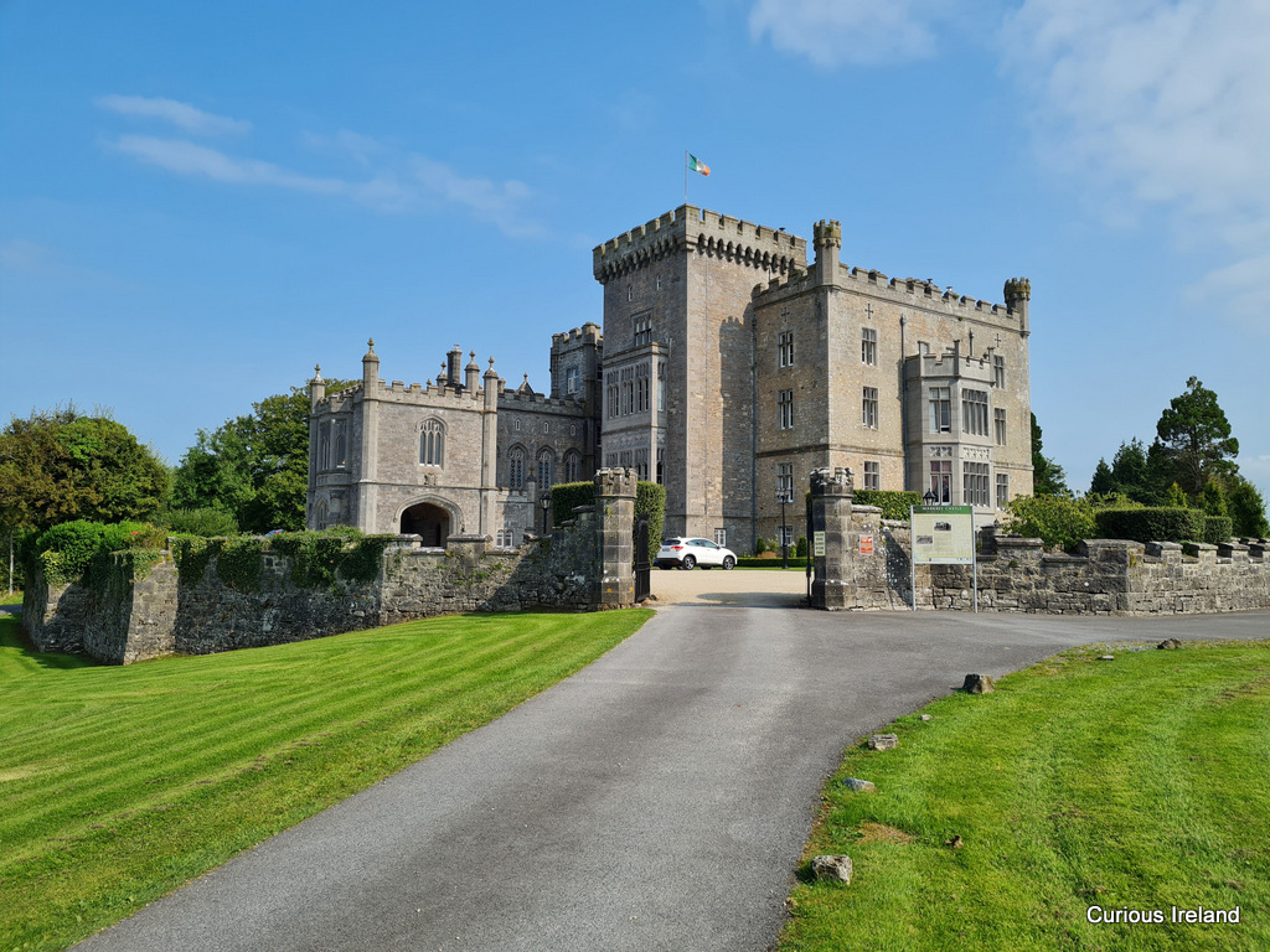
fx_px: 954
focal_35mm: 26
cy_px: 476
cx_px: 635
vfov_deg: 53.1
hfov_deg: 67.3
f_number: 1.8
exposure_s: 1/2792
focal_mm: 5.4
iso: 50
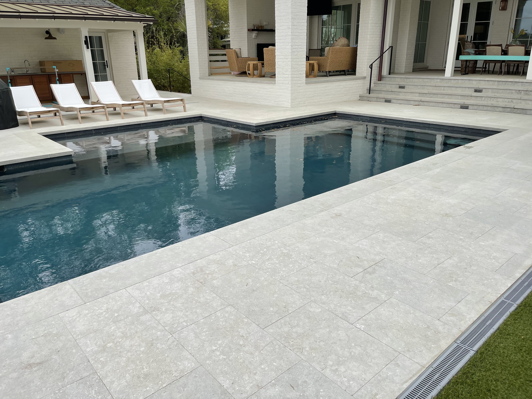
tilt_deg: -20.7
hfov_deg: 67.3
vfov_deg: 53.1
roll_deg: +0.1
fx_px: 400
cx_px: 266
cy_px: 200
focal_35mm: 26
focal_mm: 5.1
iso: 32
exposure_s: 1/2336
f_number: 1.6
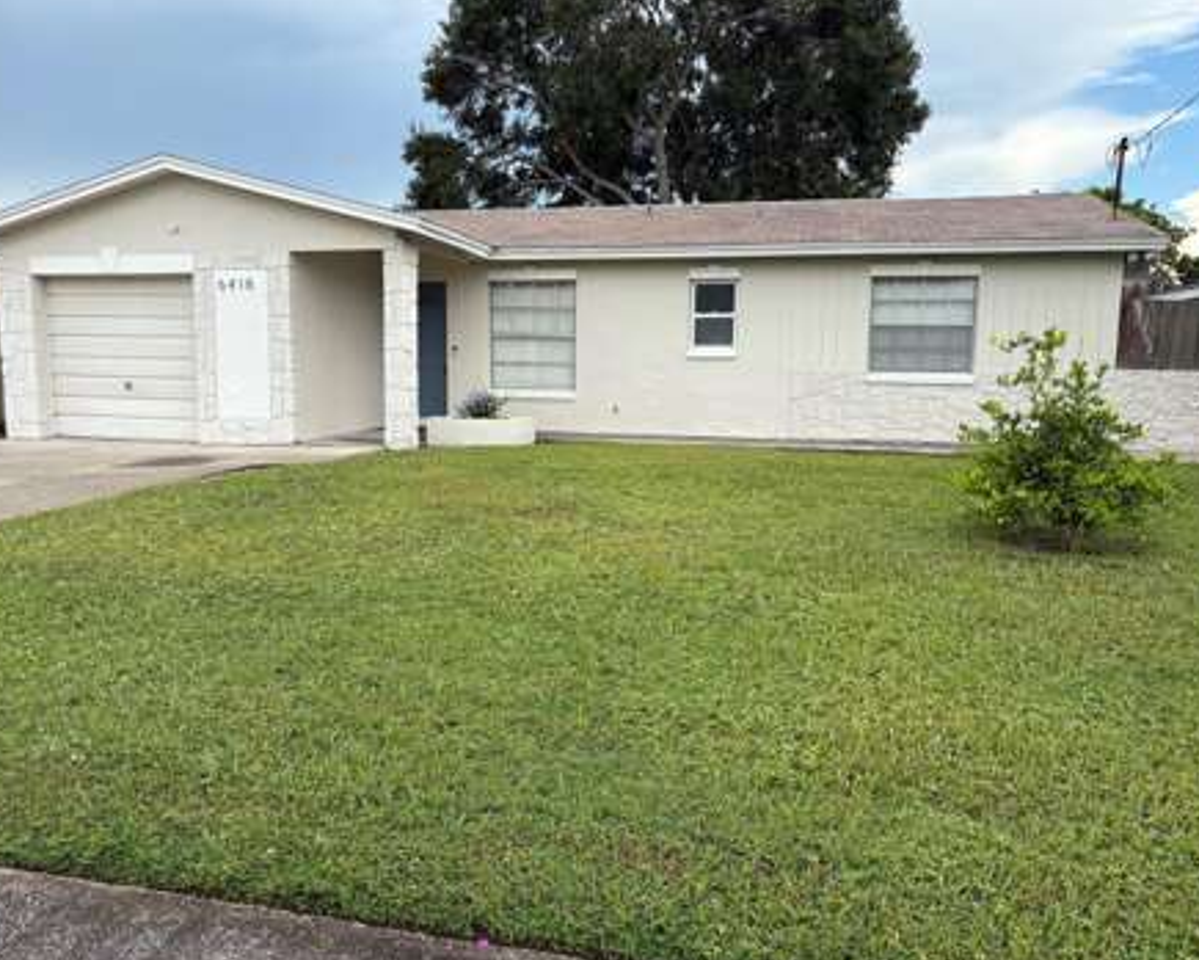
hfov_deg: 62.2
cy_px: 474
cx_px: 576
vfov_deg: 51.5
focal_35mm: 28
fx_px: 994
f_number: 1.6
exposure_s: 1/1848
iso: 50
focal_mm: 5.96
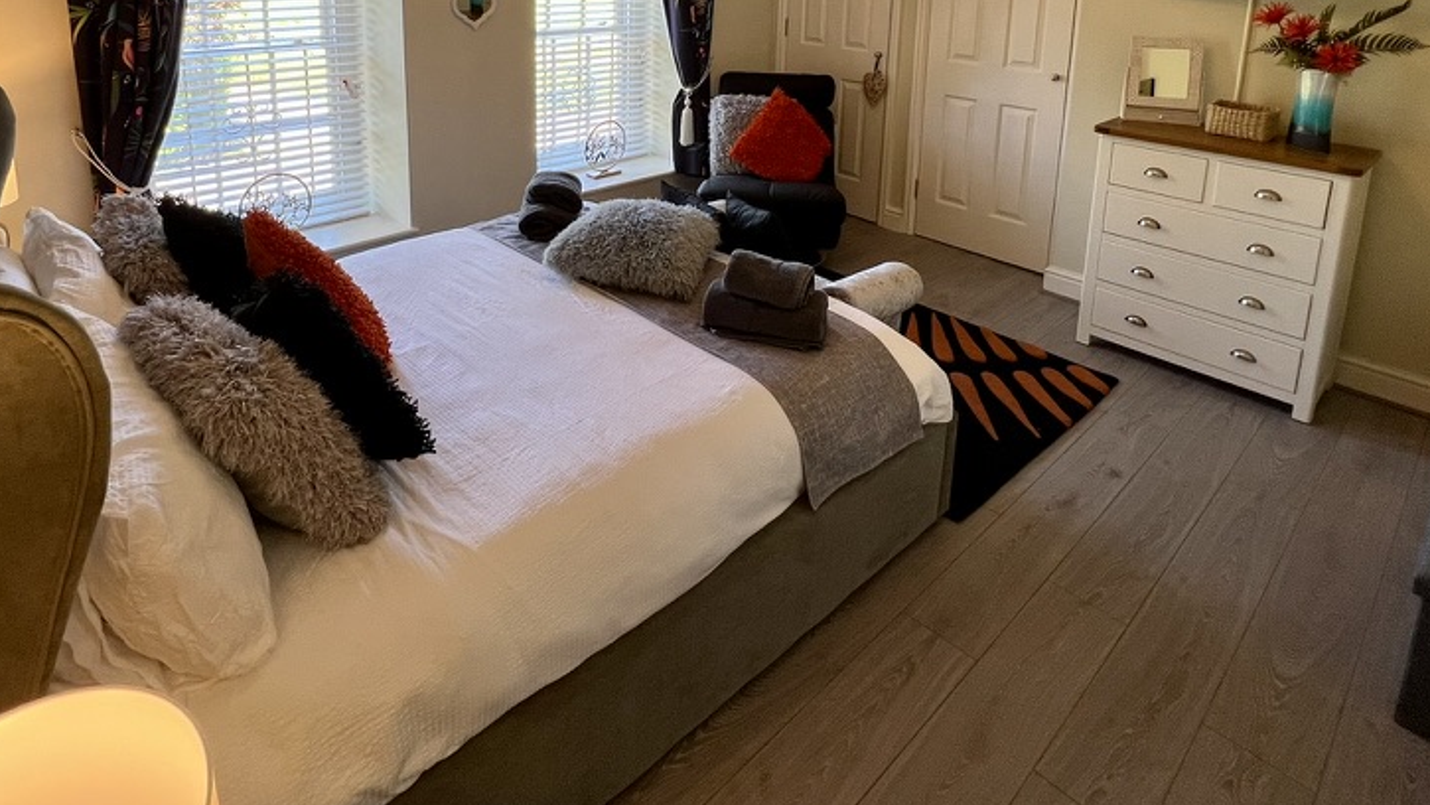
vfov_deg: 50.2
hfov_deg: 86.3
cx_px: 635
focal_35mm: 20
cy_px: 93
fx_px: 758
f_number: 1.8
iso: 80
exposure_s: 1/100
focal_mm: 1.57
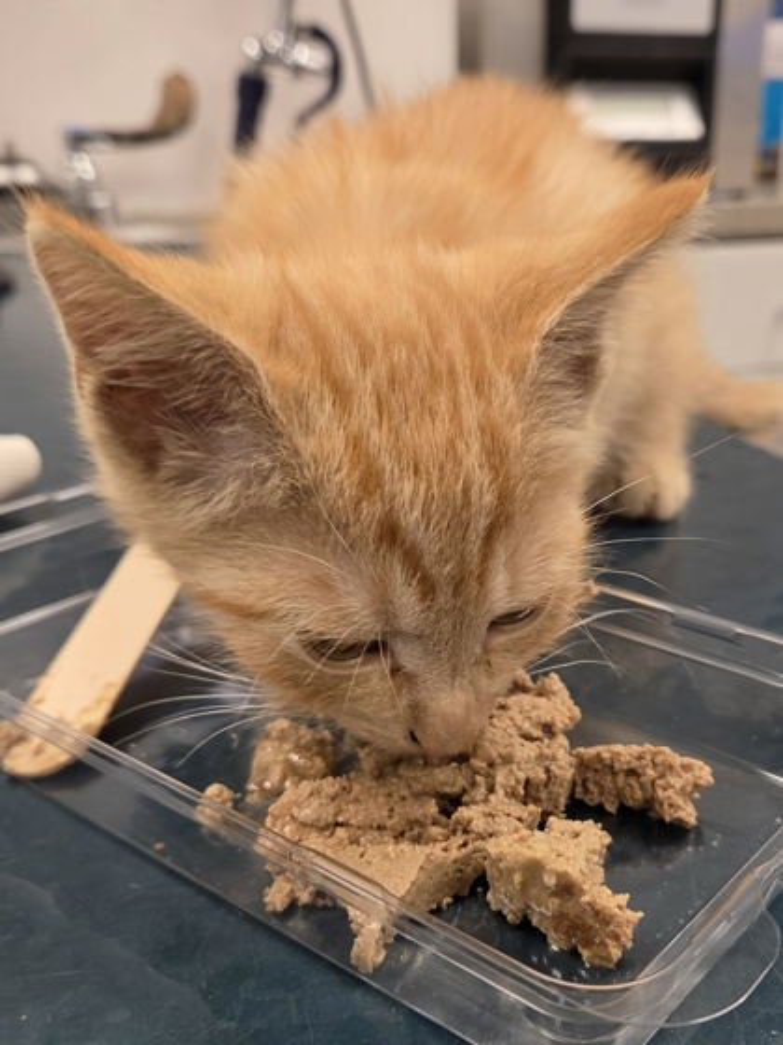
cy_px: 522
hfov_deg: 58.9
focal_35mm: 23
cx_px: 392
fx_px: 694
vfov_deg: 73.9
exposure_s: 1/120
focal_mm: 5.4
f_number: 1.8
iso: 320
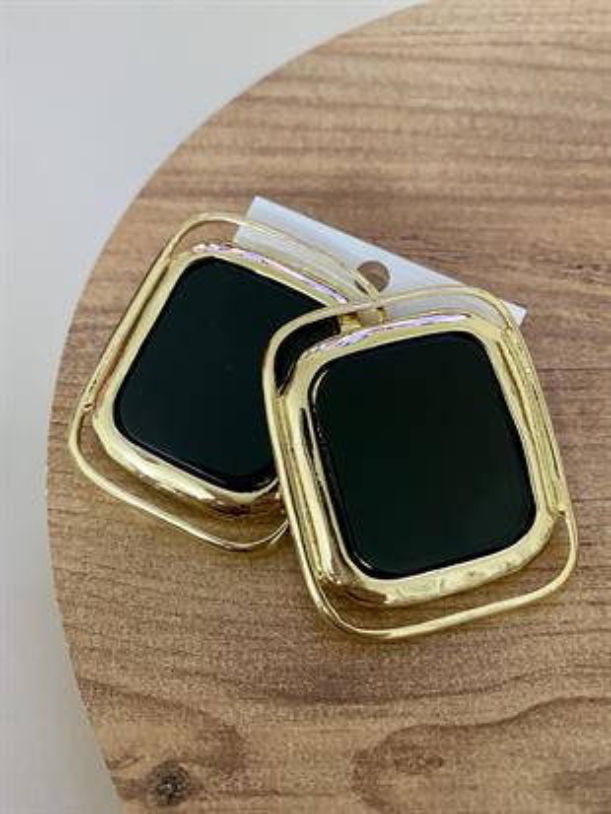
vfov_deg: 69.4
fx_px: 588
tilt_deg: -59.6
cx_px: 306
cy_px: 407
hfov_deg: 54.9
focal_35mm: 25
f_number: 1.8
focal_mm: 4.25
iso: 500
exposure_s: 1/25
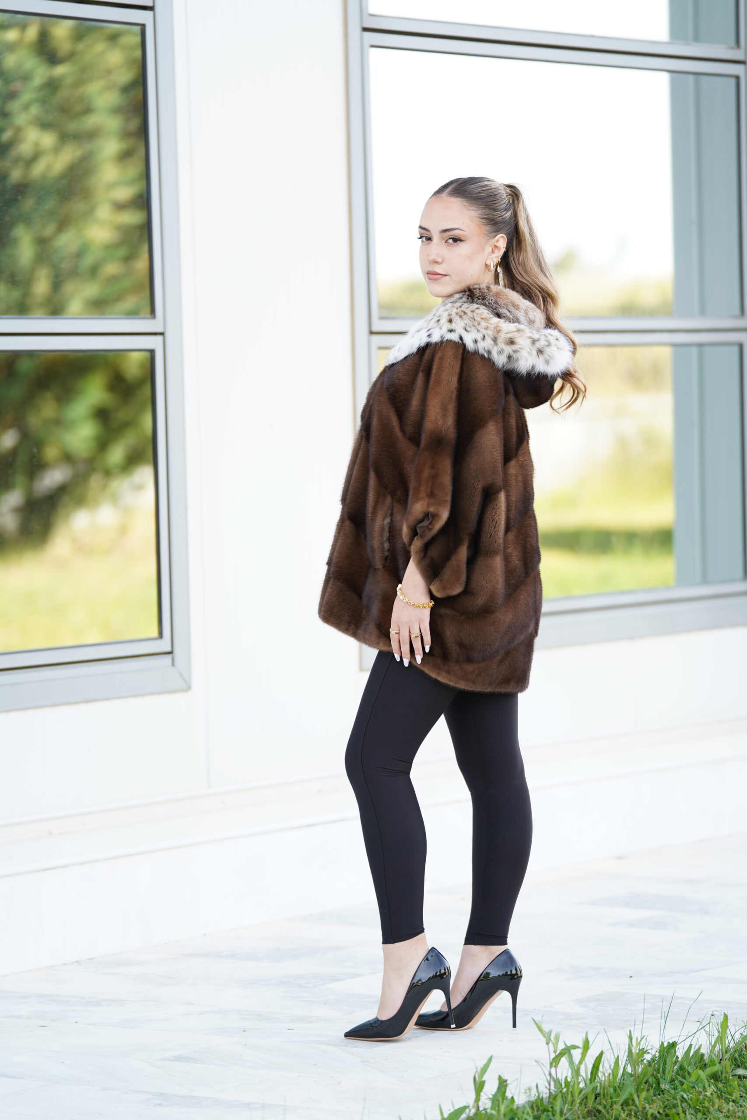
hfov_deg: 10.1
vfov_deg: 15.1
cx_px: 374
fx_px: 4232
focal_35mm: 136
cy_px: 560
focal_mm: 136
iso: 200
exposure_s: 1/250
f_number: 2.8
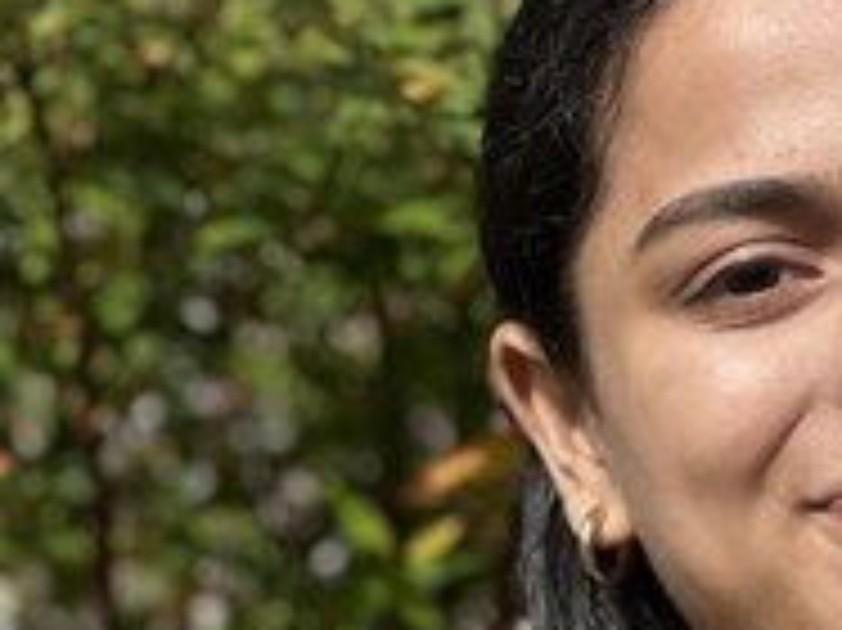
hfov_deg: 7.5
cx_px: 828
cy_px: 554
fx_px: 6417
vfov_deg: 5.6
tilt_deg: +0.9
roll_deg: -0.7
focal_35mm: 264
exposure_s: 1/531
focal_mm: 9
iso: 32
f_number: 2.8
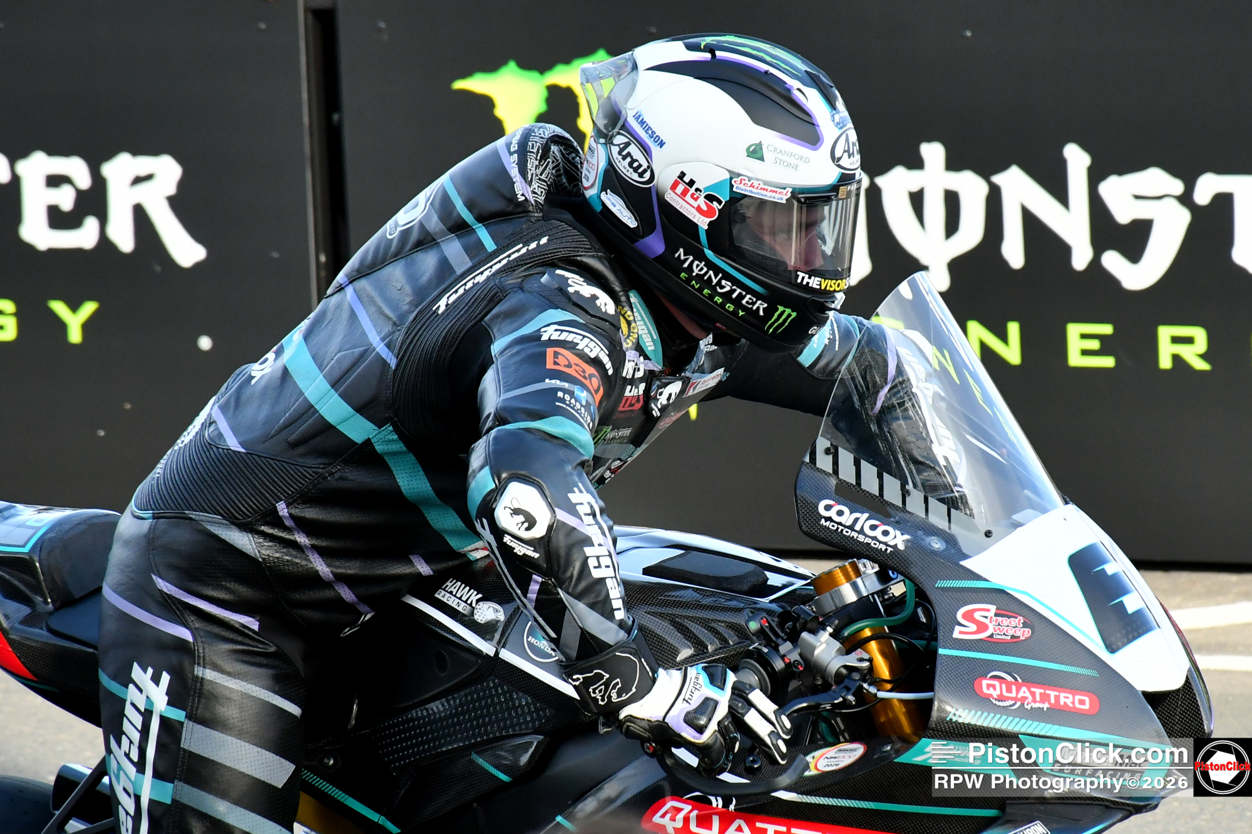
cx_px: 626
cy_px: 417
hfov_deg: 9.8
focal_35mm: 210
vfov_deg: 6.5
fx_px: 7301
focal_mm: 140
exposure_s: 1/800
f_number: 7.1
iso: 1250
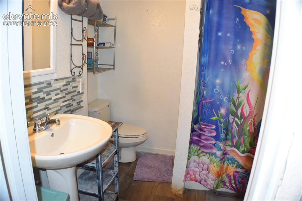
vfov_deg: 39.9
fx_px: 277
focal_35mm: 33
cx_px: 151
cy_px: 100
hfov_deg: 57.2
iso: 800
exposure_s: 1/100
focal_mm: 22
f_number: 5
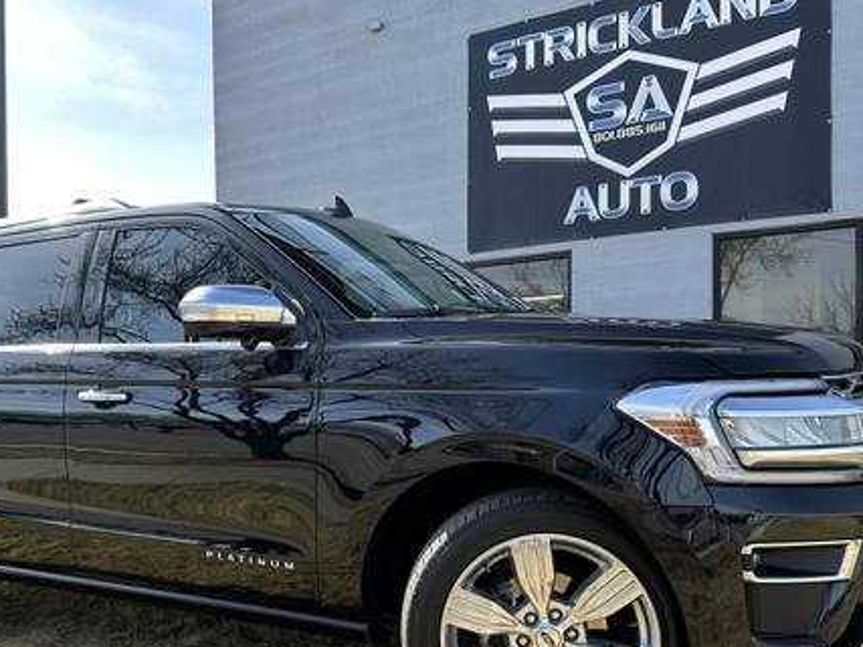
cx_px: 346
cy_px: 414
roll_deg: +0.0
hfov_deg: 51.0
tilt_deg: -1.0
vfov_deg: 39.3
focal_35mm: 36
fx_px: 897
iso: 80
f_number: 1.78
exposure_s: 1/797
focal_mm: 6.86
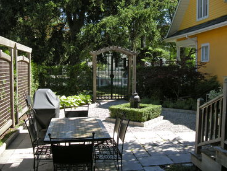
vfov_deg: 38.7
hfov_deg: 50.1
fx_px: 243
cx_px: 114
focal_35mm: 37
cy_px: 86
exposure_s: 1/277
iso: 64
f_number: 2.8
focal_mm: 7.9
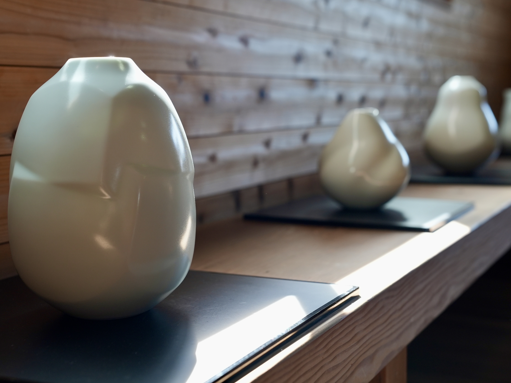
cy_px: 190
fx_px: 812
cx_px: 261
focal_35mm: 55
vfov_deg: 26.6
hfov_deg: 34.9
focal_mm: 50
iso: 500
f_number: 4
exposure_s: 1/160
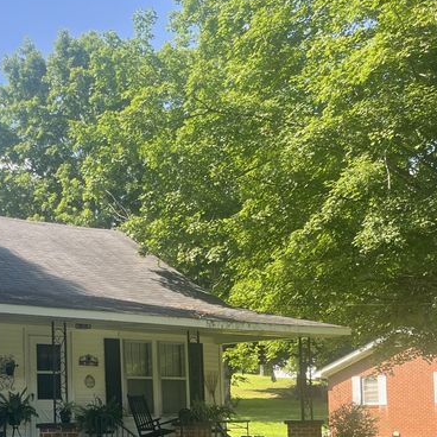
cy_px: 343
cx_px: 48
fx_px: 914
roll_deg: +1.8
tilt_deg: +6.7
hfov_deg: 26.1
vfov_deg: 26.4
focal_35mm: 64
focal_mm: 5.1
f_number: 1.6
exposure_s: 1/782
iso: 50
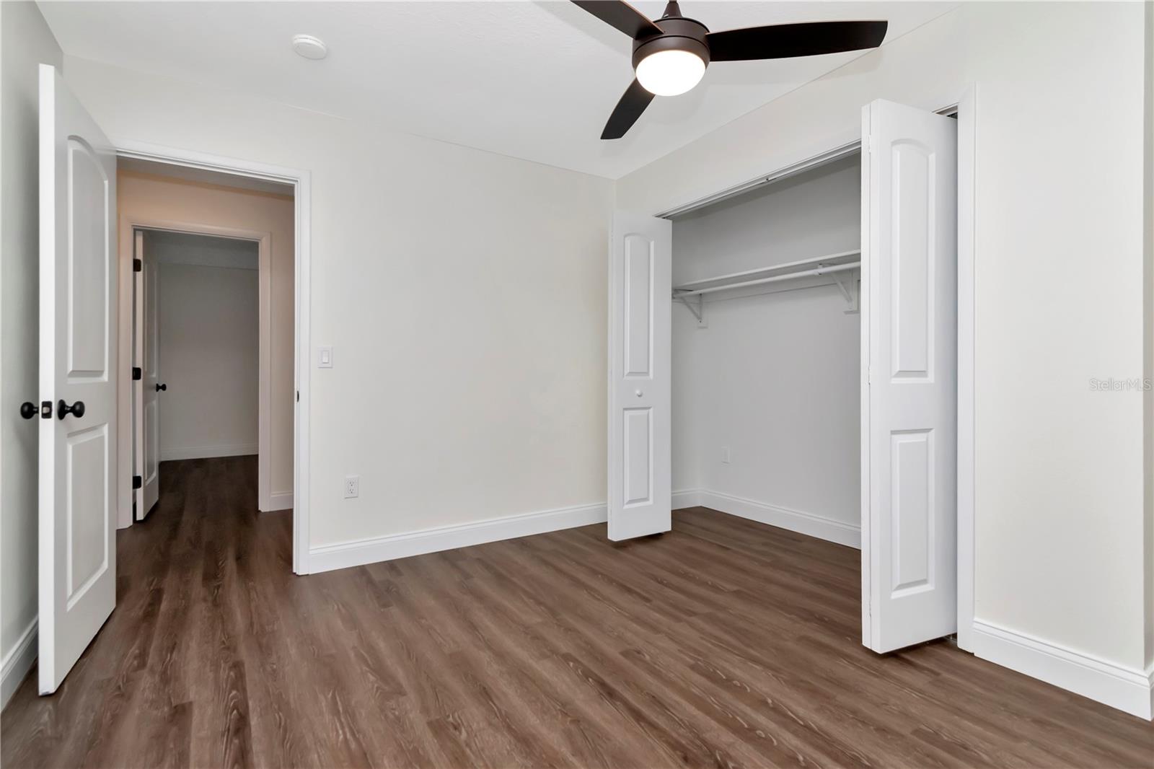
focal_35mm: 16
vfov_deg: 72.0
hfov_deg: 95.0
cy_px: 384
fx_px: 529
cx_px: 577
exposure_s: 1/200
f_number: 7.1
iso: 800
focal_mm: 11
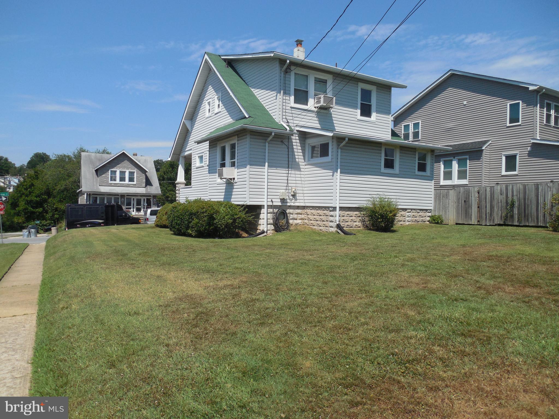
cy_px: 210
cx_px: 280
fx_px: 404
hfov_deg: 69.4
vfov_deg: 54.9
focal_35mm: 25
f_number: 6.6
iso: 125
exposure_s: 1/500
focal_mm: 4.5
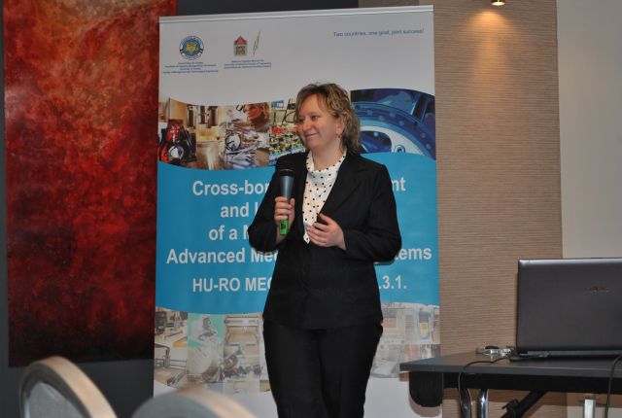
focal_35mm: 78
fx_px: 1351
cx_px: 311
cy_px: 209
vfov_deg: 17.6
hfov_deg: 25.9
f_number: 5.6
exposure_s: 1/60
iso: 200
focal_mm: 52
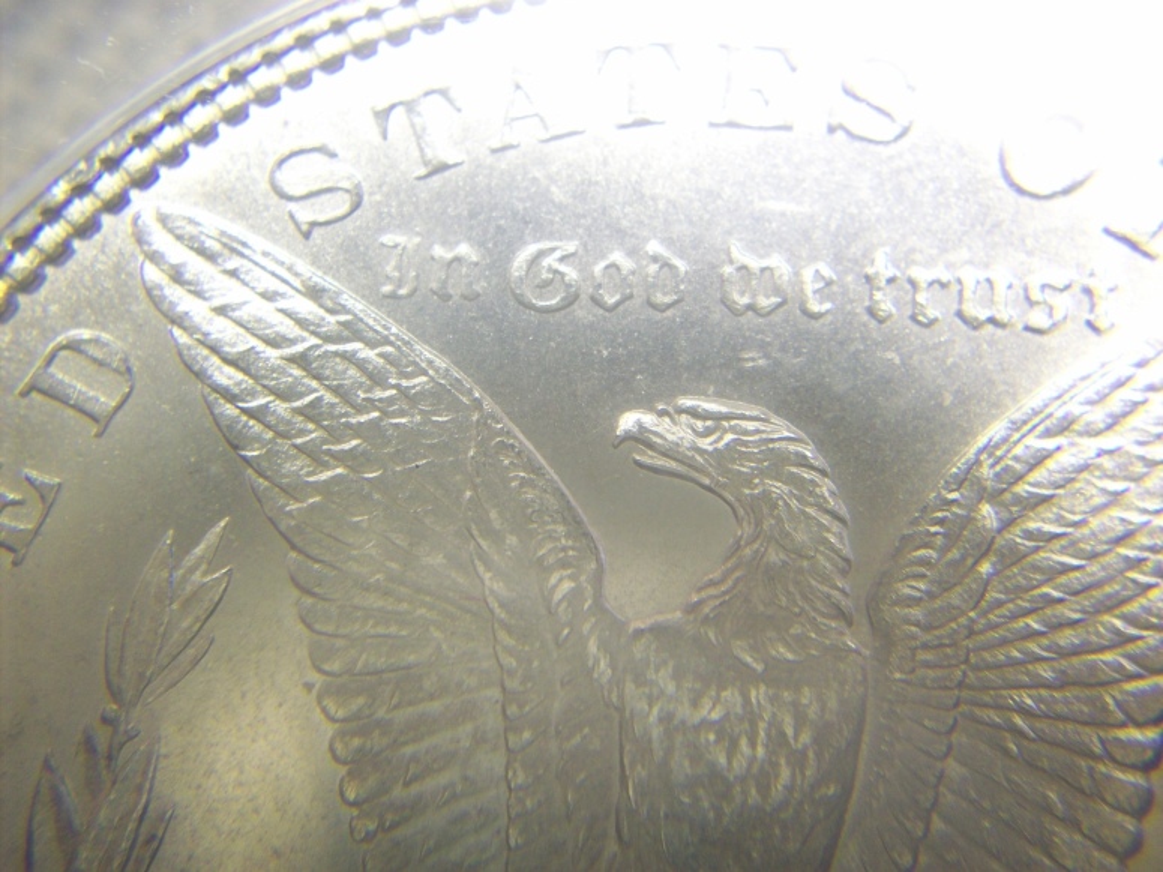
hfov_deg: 50.1
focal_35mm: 37
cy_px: 436
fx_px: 1243
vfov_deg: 38.7
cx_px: 582
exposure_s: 1/10.7
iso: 80
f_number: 2.8
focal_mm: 6.2
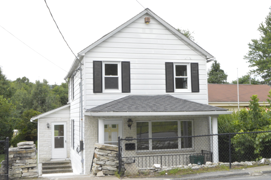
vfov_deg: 29.8
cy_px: 90
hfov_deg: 43.6
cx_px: 136
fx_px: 338
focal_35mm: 45
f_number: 29
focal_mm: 30
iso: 3200
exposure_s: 1/200
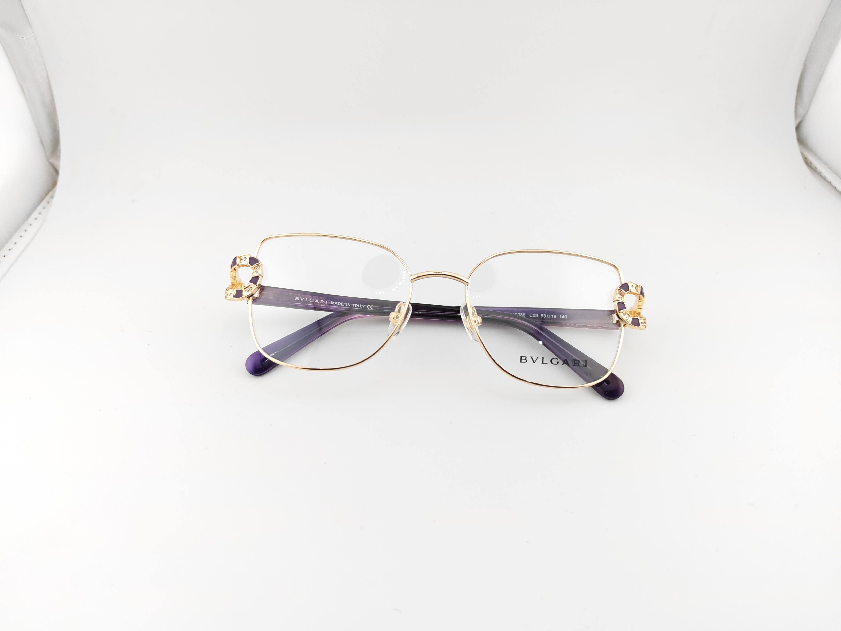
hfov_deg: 71.6
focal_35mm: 24
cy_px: 316
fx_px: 583
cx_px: 420
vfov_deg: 56.8
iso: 1000
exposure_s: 1/400
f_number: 1.9
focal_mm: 6.12
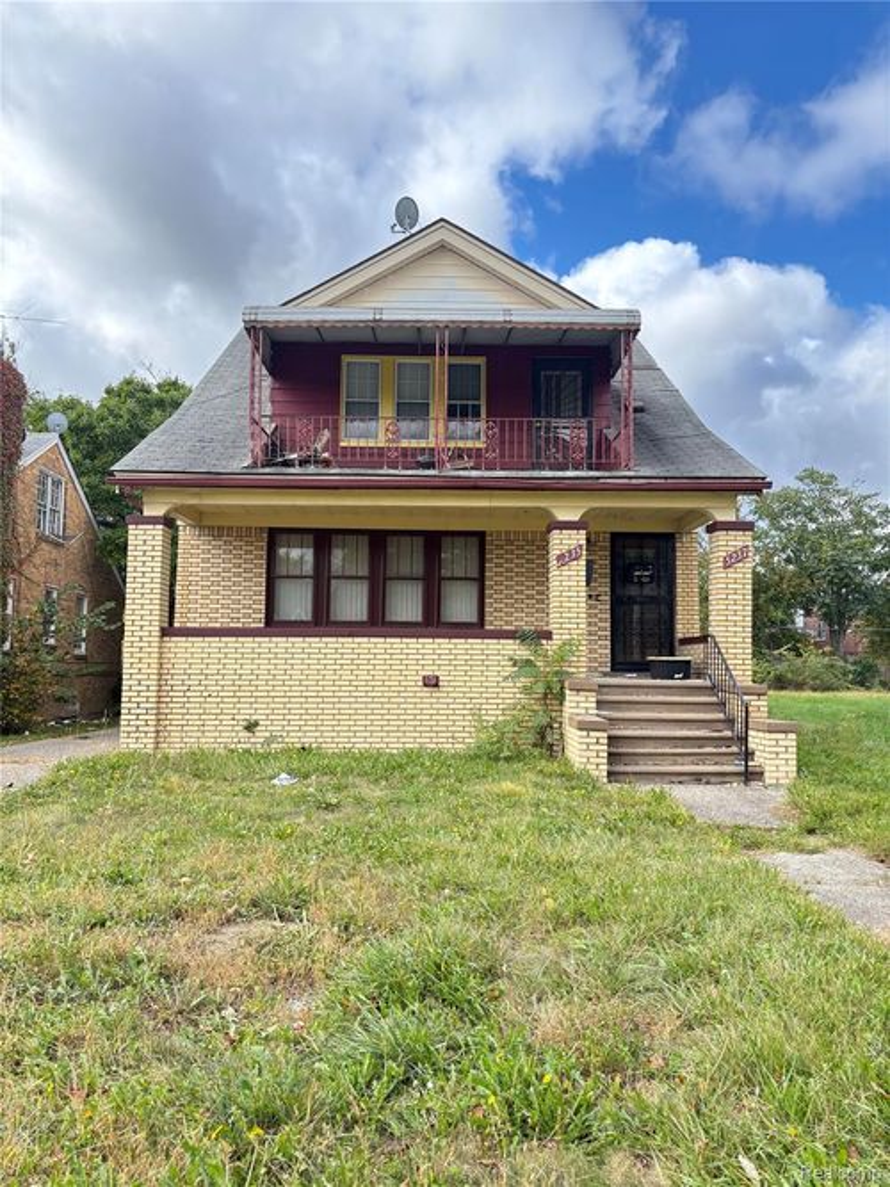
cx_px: 445
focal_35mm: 26
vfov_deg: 67.3
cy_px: 594
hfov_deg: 53.0
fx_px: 892
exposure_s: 1/739
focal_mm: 5.96
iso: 64
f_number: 1.6
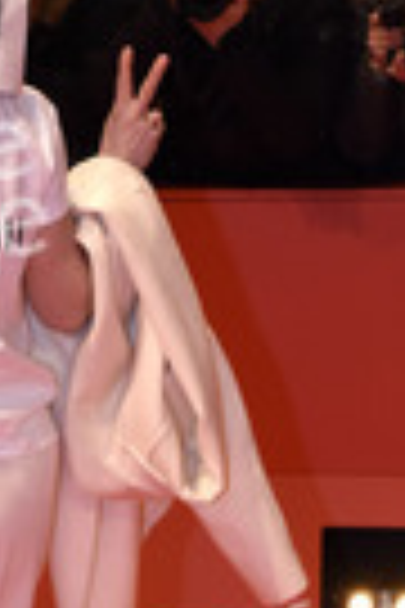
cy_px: 455
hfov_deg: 9.6
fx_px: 2396
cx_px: -54
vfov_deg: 14.4
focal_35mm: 142
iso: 1250
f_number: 5.6
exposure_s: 1/125
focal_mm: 32
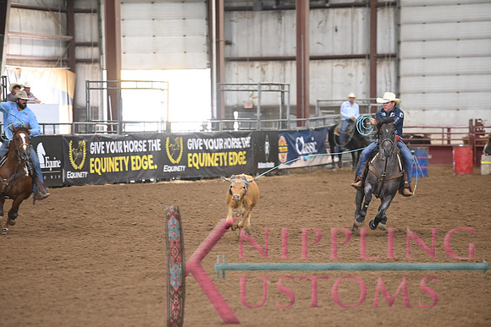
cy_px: 164
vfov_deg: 6.9
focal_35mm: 200
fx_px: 2728
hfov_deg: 10.3
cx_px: 246
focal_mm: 200
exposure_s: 1/250
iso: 2500
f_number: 3.2
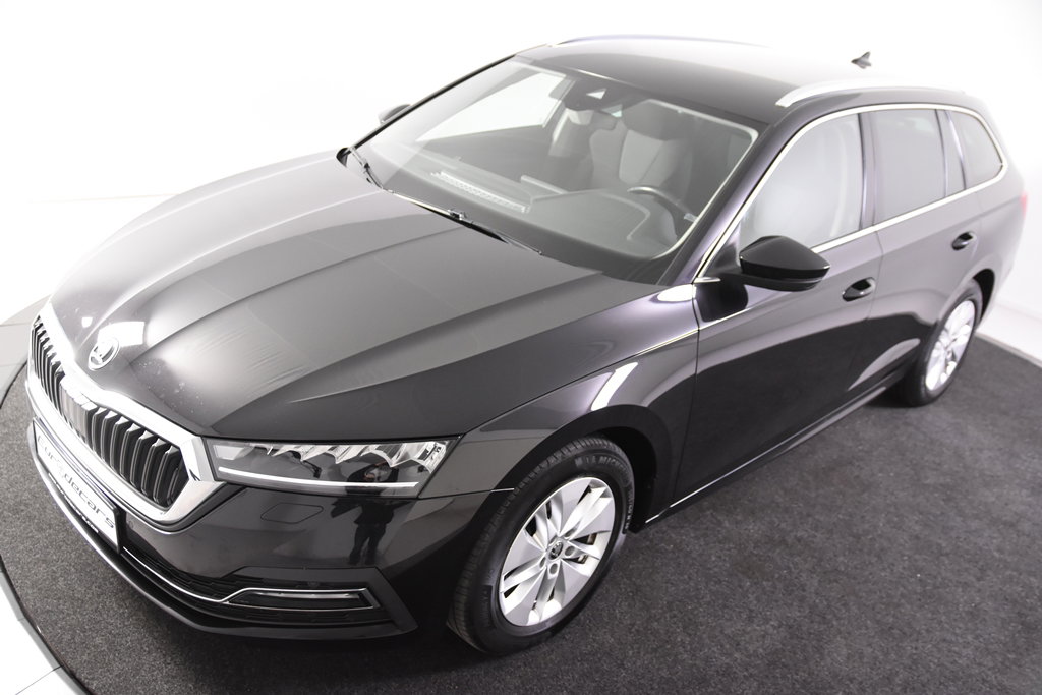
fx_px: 955
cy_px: 348
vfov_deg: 40.0
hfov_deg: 57.2
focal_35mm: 33
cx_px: 521
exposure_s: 1/40
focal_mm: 22
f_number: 3.2
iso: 1600
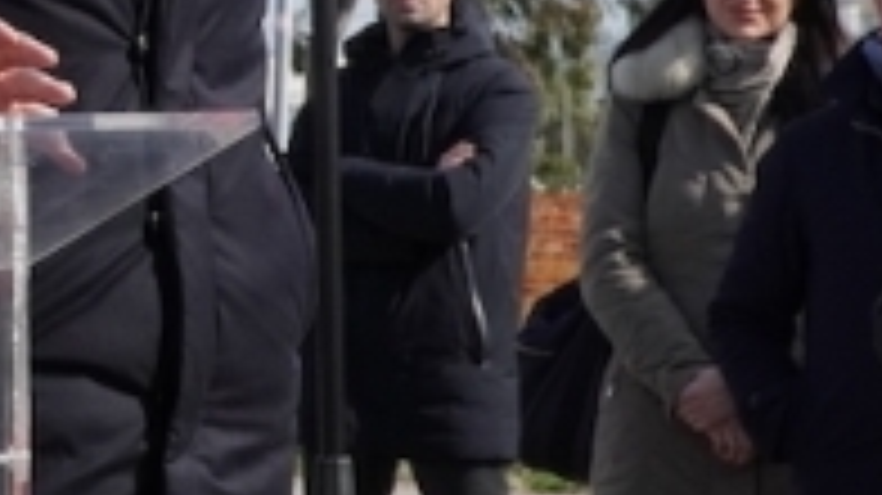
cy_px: -144
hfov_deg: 9.4
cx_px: -675
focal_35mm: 218
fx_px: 5096
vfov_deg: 5.5
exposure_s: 1/1600
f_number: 8
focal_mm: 34
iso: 800
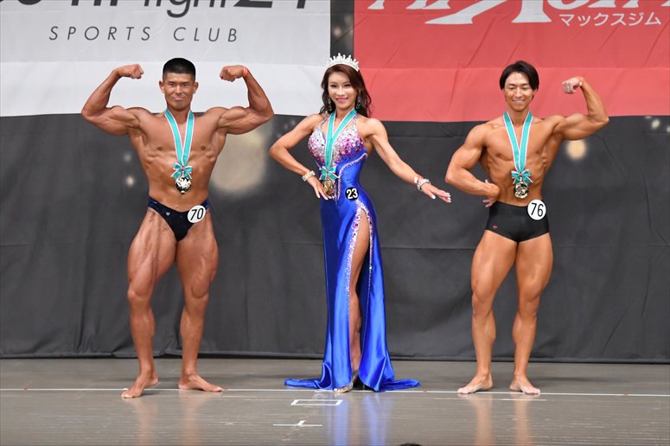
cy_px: 223
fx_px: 3758
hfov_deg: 10.2
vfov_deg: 6.8
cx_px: 335
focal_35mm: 202
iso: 6400
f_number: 5.6
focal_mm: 135
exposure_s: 1/400
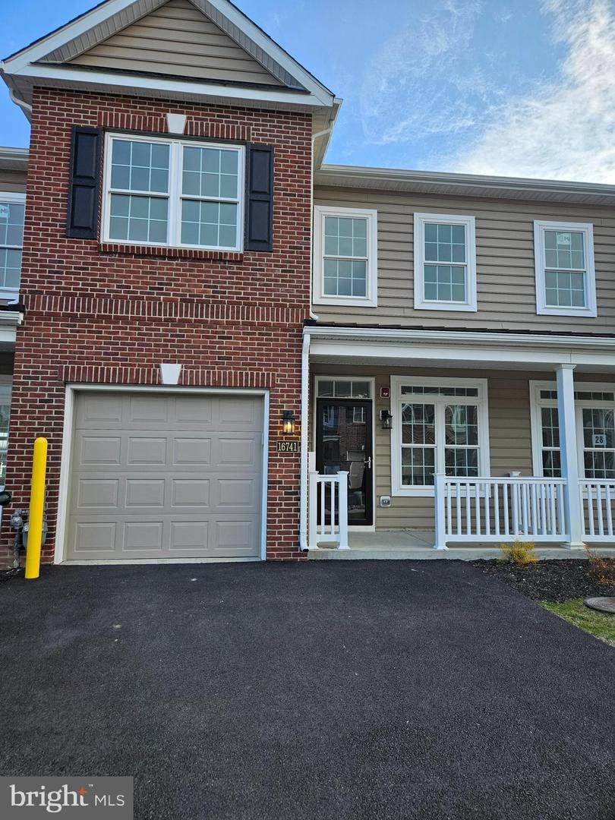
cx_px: 308
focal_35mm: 23
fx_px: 545
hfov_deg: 58.9
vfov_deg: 73.9
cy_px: 410
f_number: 1.8
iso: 40
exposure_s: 1/1279
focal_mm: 5.4
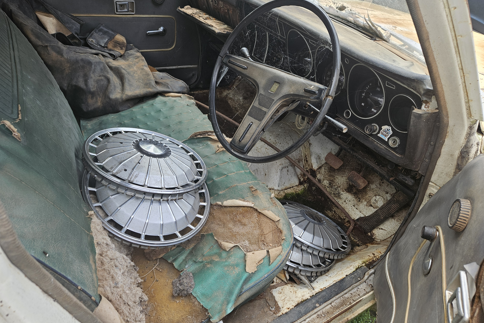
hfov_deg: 73.7
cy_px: 164
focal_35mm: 24
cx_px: 242
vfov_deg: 53.1
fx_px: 323
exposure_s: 1/180
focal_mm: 5.4
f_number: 1.8
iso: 50
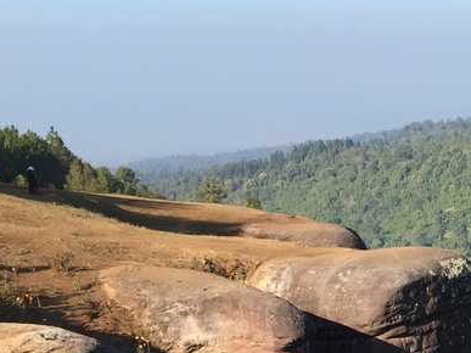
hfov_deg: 20.4
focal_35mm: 90
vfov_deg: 15.7
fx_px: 1224
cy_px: 446
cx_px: 568
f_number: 2.2
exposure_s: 1/1041
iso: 32
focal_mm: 4.15
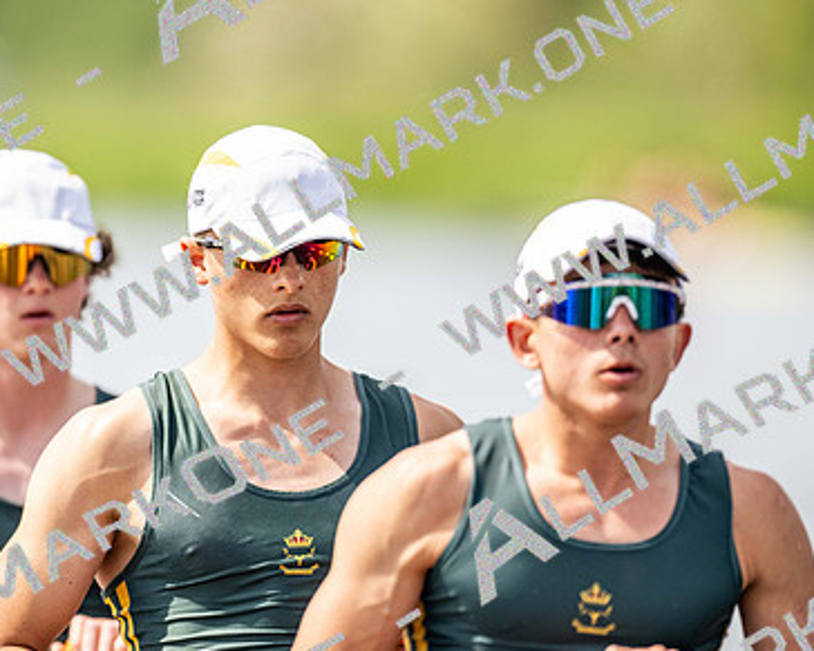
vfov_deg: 1.7
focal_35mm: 897
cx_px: 277
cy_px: 393
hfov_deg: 2.2
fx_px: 21604
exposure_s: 1/2500
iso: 560
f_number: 4
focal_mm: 600
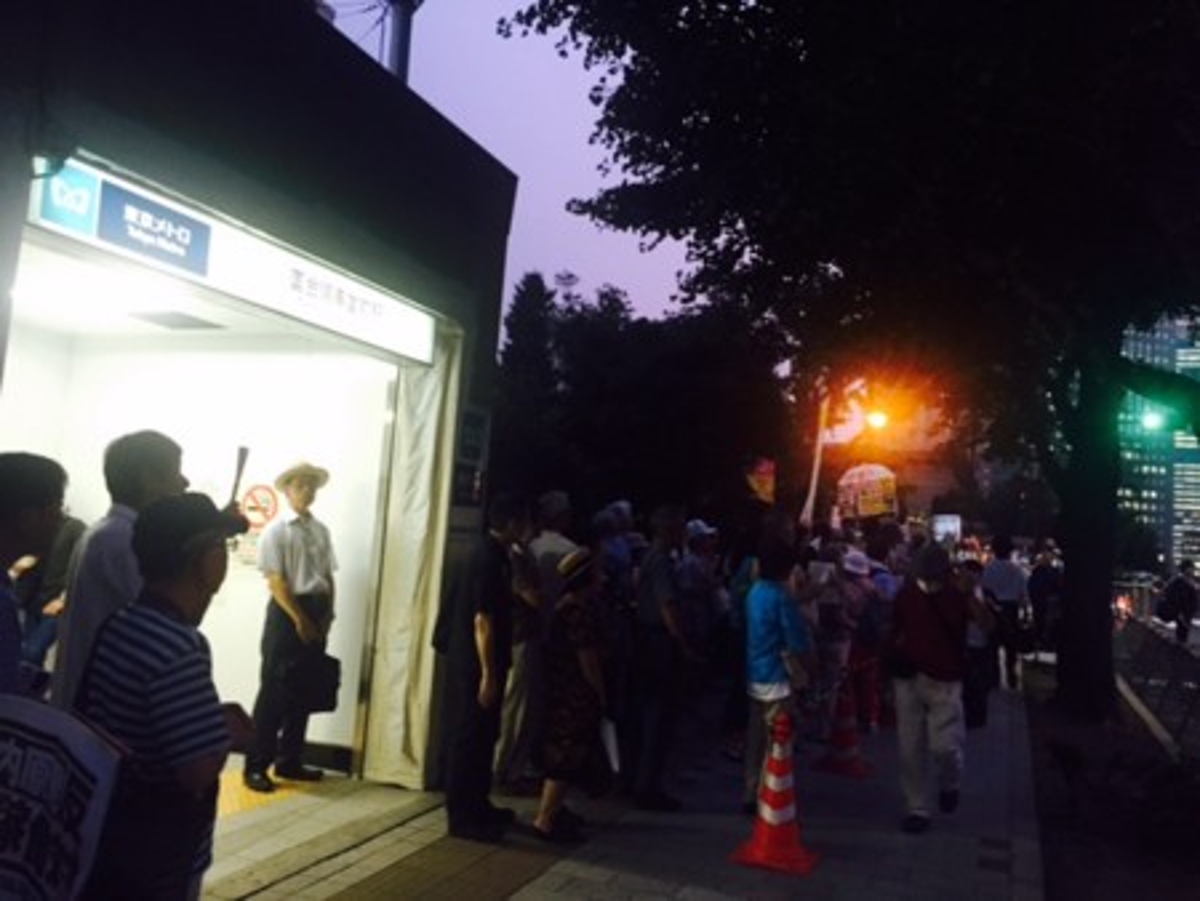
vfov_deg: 48.3
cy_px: 450
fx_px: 1006
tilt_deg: +8.8
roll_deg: -6.7
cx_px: 600
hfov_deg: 61.6
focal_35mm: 29
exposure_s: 1/30
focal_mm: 4.15
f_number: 2.2
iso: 160
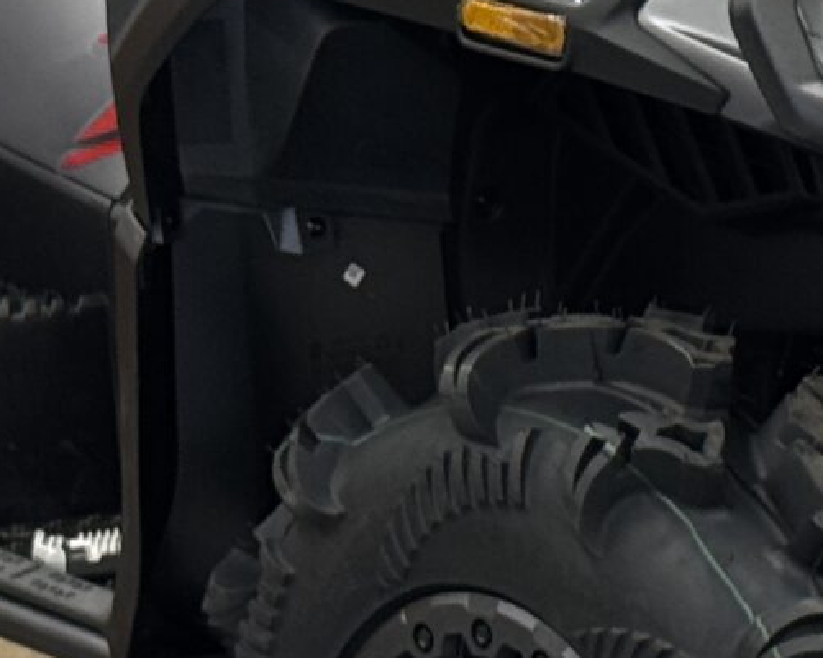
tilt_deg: -7.0
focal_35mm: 239
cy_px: 85
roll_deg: -0.3
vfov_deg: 6.5
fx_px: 5818
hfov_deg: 8.1
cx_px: 636
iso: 100
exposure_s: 1/121
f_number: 1.78
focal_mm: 6.76
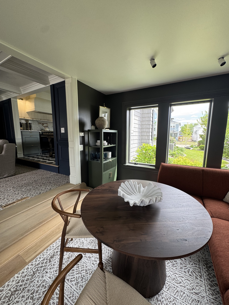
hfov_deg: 85.7
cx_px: 114
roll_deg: +0.3
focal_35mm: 14
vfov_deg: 102.1
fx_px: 123
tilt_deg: -8.7
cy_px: 152
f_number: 2.2
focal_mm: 2.22
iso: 80
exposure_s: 1/99
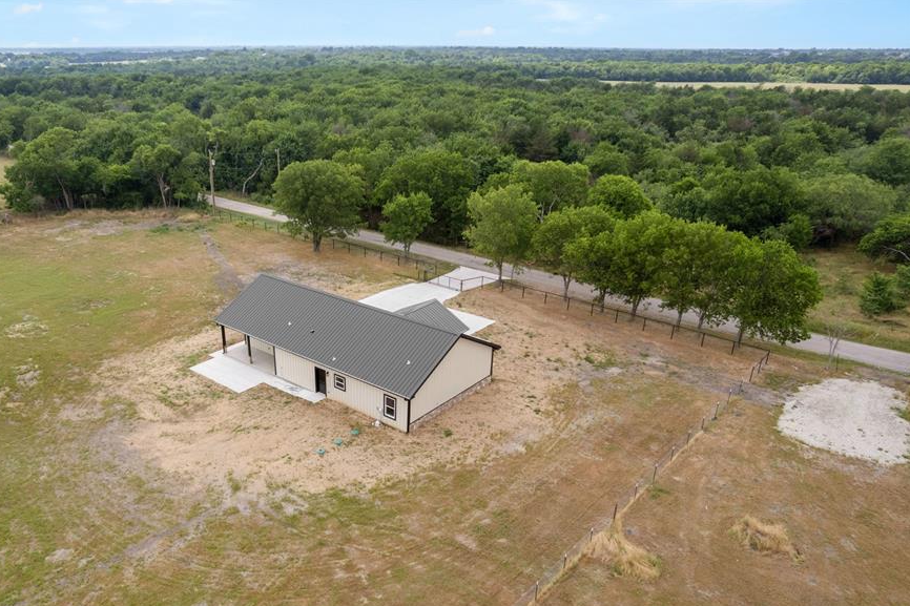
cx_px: 375
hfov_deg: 68.9
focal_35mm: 26
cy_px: 354
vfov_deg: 49.3
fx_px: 657
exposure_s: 1/800
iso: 100
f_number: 2.8
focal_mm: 8.38
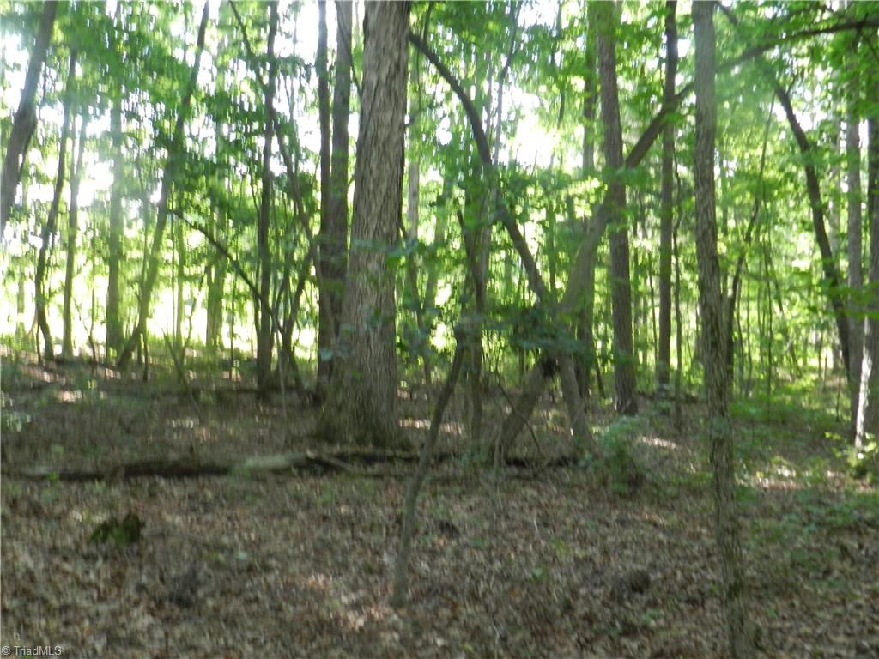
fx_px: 1168
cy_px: 330
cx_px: 440
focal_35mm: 46
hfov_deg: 41.2
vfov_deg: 31.5
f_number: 4.2
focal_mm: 8.1
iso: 320
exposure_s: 1/25
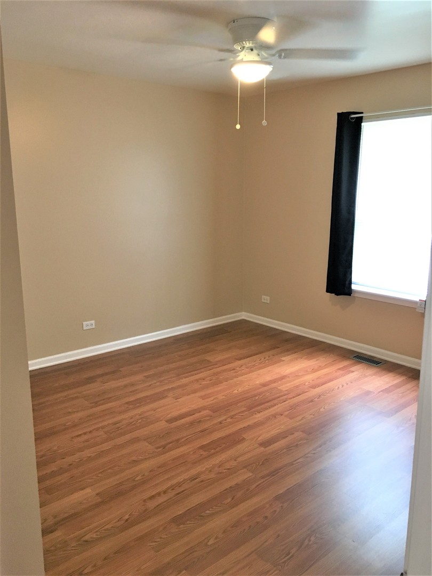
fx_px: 483
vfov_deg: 61.7
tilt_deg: -10.8
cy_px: 288
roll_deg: -0.1
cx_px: 216
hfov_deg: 48.2
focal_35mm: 29
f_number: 2.2
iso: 125
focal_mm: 4.15
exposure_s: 1/30
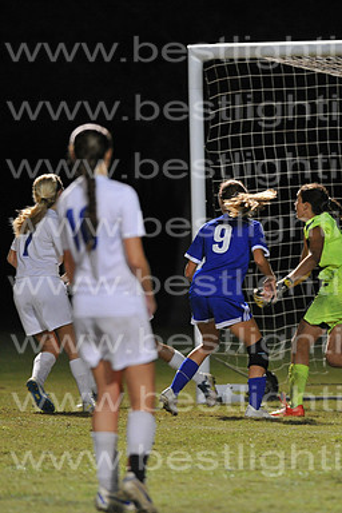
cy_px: 256
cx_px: 313
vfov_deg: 4.6
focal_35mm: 453
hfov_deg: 3.0
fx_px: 6455
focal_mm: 300
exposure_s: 1/400
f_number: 3.5
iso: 4000
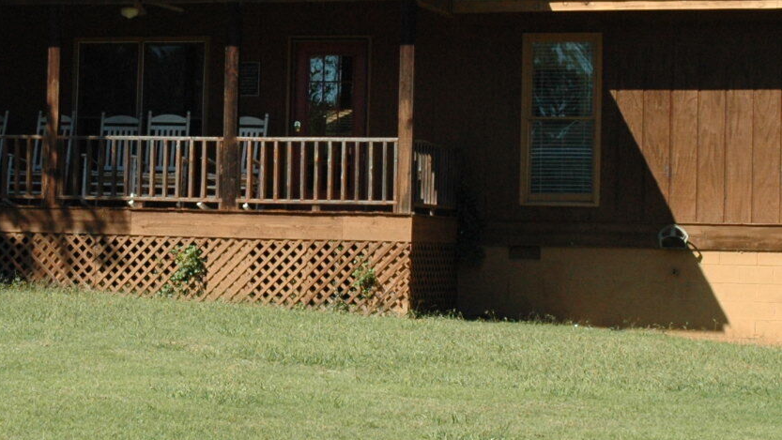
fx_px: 2539
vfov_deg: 9.9
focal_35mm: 122
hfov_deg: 17.4
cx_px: 146
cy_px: 149
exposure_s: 1/400
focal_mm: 29
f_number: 10
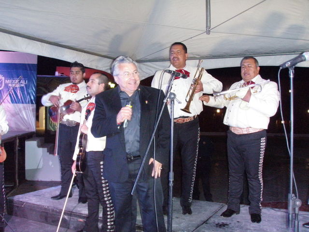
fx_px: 339
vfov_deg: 37.7
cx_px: 154
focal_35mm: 38
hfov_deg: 49.0
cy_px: 116
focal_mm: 6.7
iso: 800
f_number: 3.5
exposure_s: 1/30
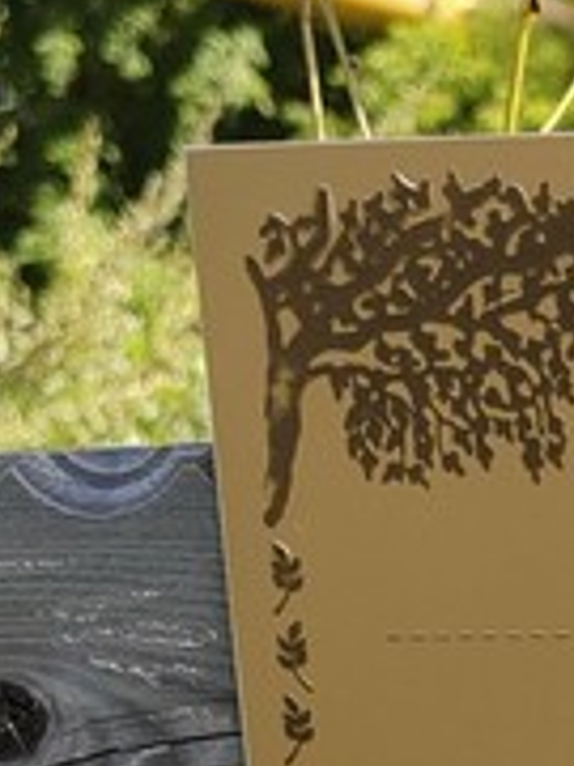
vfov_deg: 15.4
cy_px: 1081
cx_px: 999
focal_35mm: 120
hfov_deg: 11.5
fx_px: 2653
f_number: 1.9
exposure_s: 1/910
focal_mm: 5.52
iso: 100
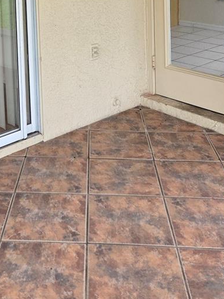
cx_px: 56
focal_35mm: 54
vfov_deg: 31.9
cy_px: -22
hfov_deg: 26.7
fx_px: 466
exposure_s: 1/508
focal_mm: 5.4
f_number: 1.8
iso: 80
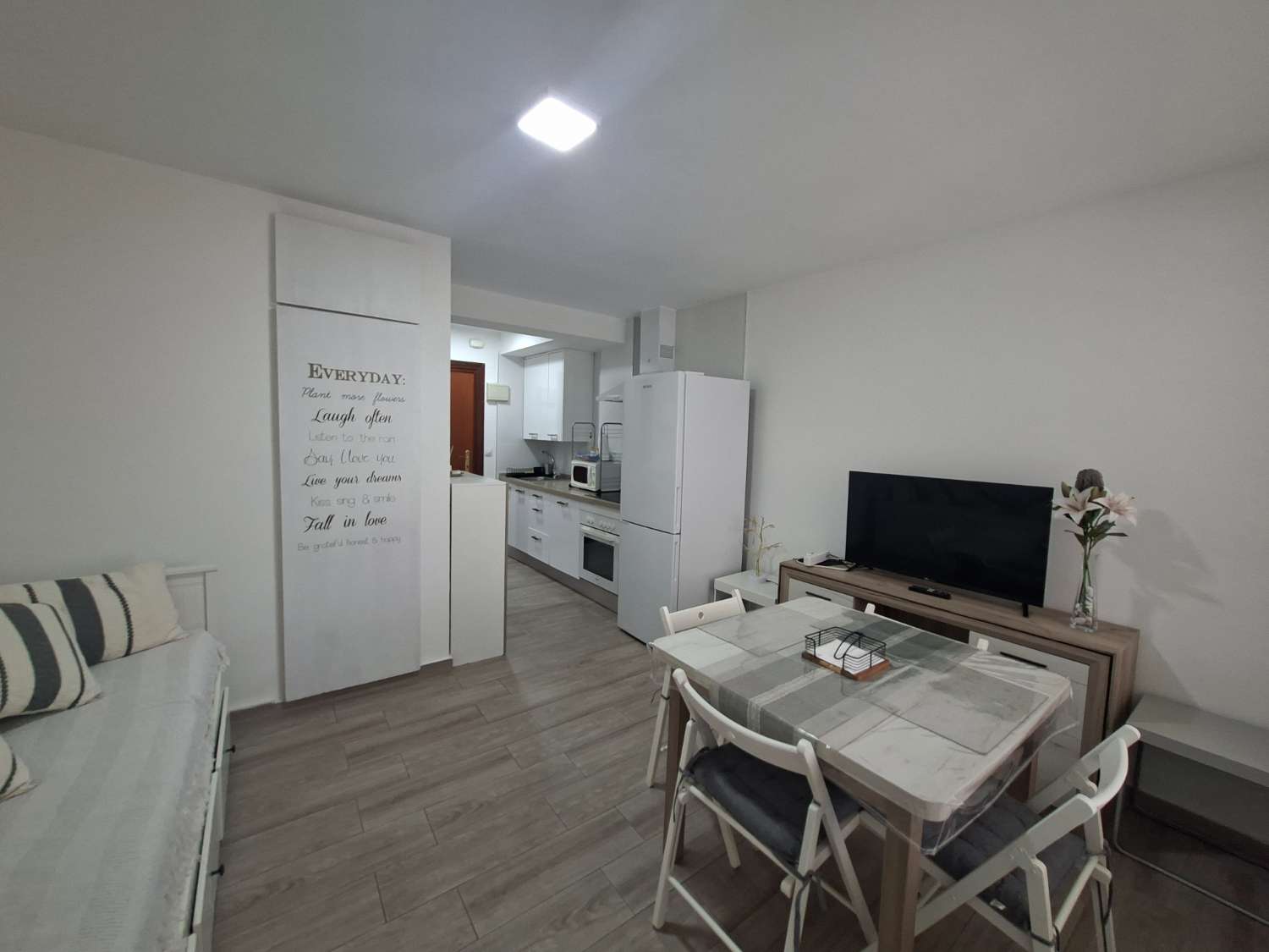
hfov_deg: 106.2
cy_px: 476
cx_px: 634
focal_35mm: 13
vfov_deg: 89.9
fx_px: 477
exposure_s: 1/40
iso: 160
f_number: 2.2
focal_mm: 1.74
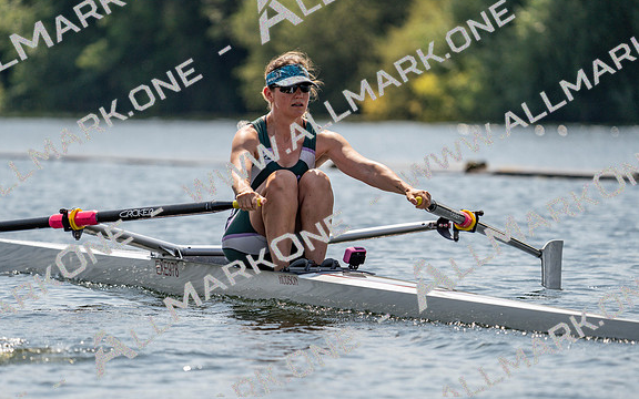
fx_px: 6252
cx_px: 318
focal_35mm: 359
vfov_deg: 3.7
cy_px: 207
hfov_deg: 5.9
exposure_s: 1/1600
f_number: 6.3
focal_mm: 350
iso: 160
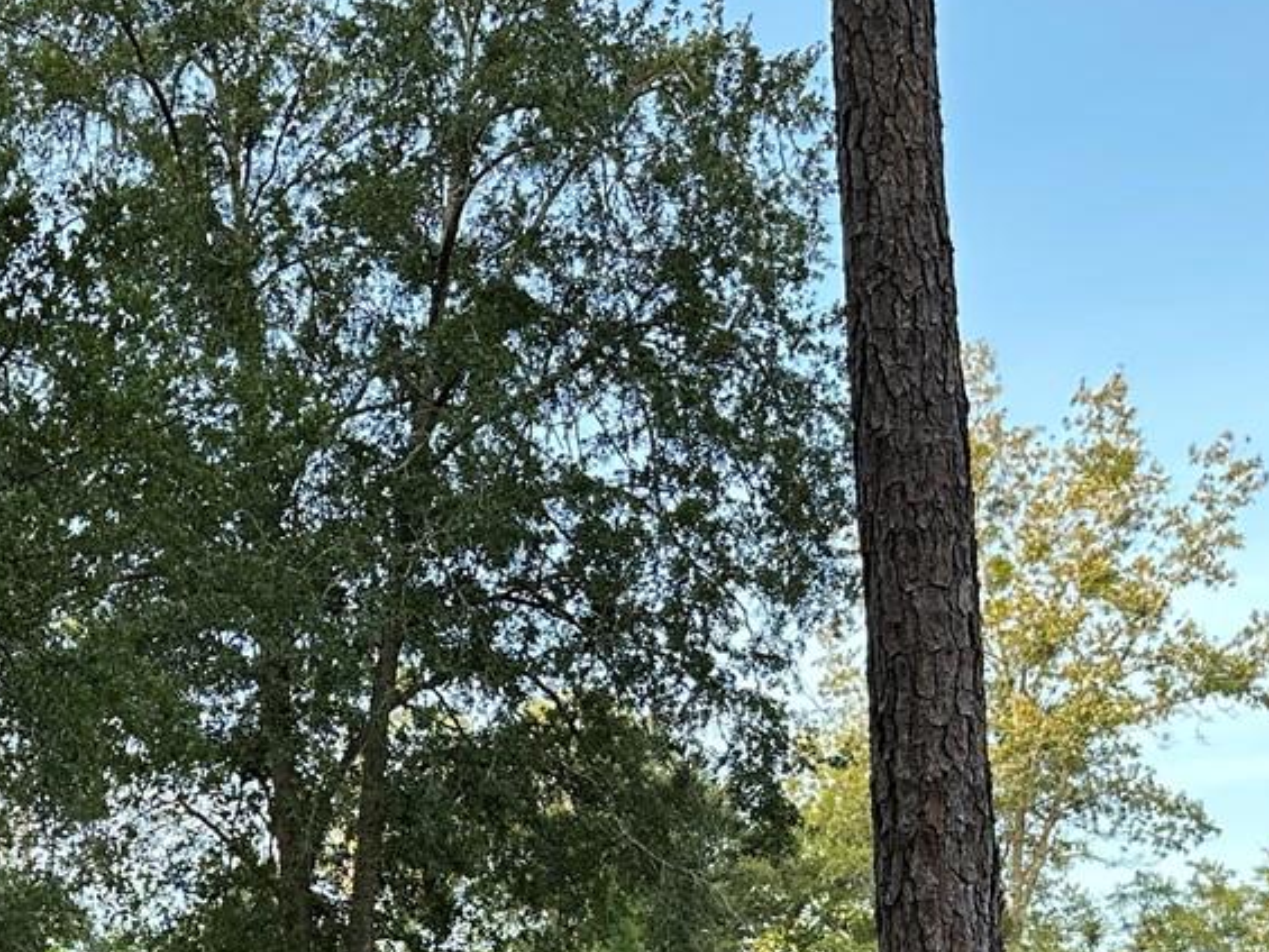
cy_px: 1210
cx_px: -137
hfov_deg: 26.3
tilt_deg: +0.9
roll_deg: +0.5
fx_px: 2493
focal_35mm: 68
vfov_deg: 20.0
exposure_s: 1/199
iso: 80
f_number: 1.78
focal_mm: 6.86
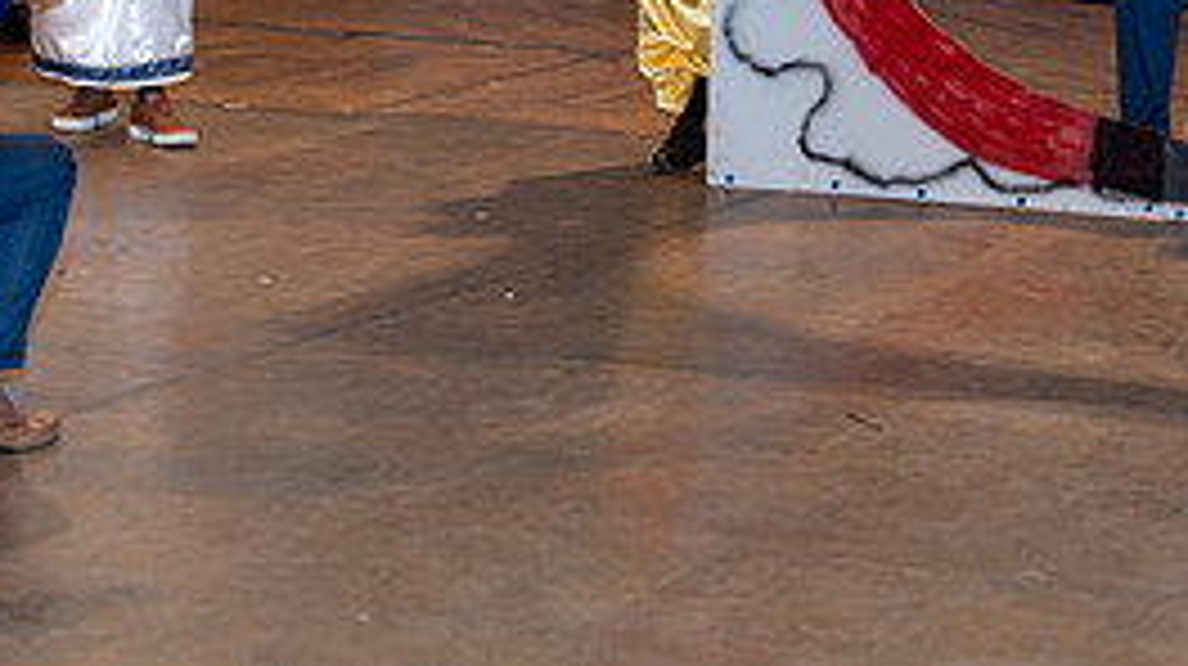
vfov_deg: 9.2
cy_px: -196
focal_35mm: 129
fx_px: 4060
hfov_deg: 16.6
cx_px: 778
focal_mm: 56
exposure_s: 1/100
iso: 640
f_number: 3.2
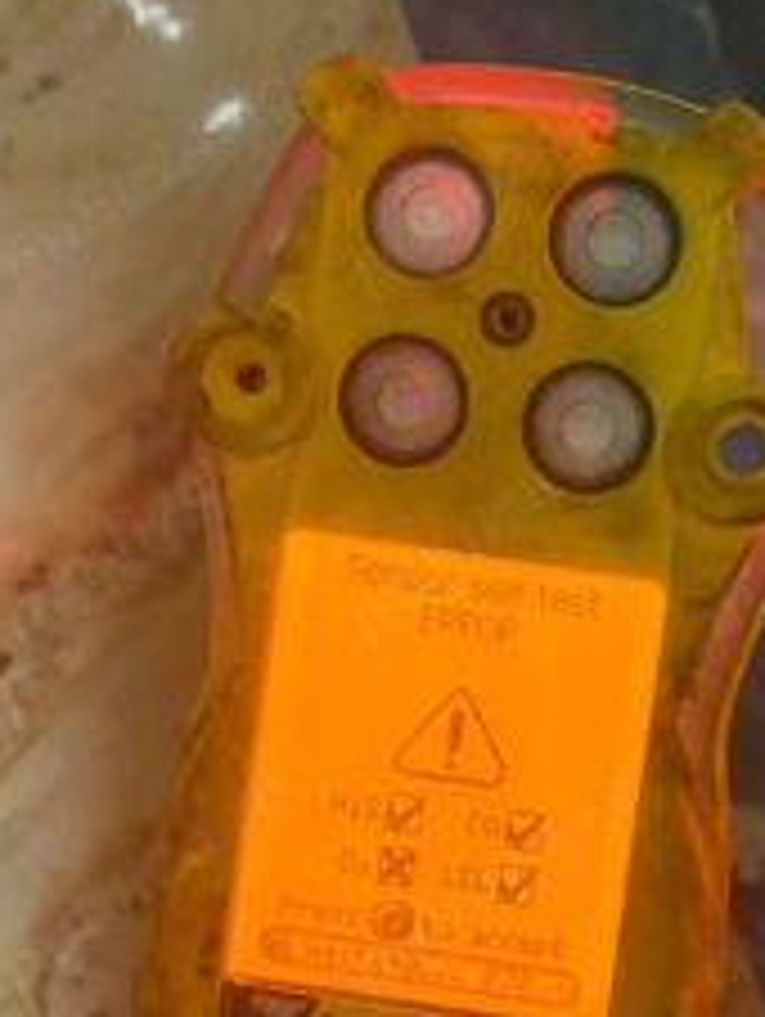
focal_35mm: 46
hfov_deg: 31.0
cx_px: 585
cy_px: 585
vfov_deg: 41.1
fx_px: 1353
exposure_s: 1/50
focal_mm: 4.25
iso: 500
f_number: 1.8
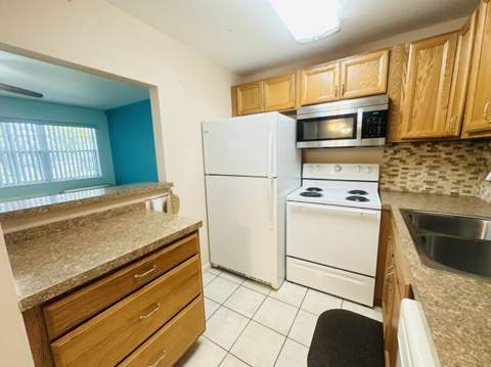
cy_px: 184
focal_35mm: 14
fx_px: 198
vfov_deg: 85.6
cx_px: 246
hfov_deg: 102.1
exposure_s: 1/60
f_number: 2.2
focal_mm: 2.22
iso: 320
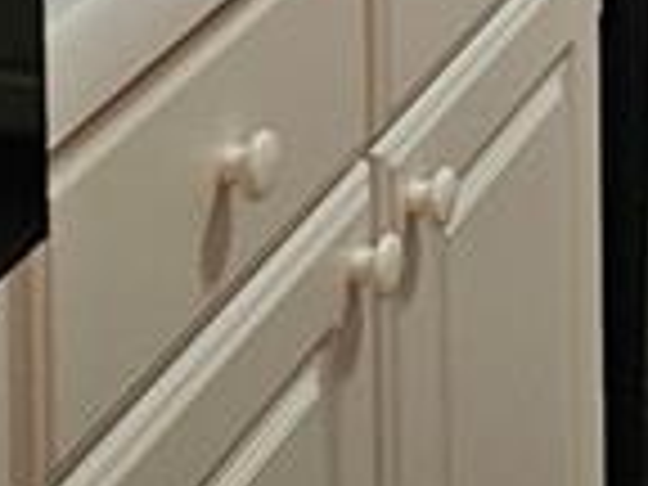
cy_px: -1076
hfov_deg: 10.7
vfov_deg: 7.7
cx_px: 1413
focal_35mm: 164
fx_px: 3070
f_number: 1.7
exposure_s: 1/120
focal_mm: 6.3
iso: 320
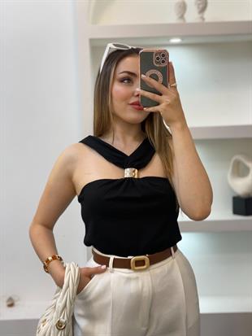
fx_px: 504
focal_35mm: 52
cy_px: 168
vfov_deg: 36.8
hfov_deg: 28.0
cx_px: 126
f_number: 2
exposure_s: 1/100
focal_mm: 6
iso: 100
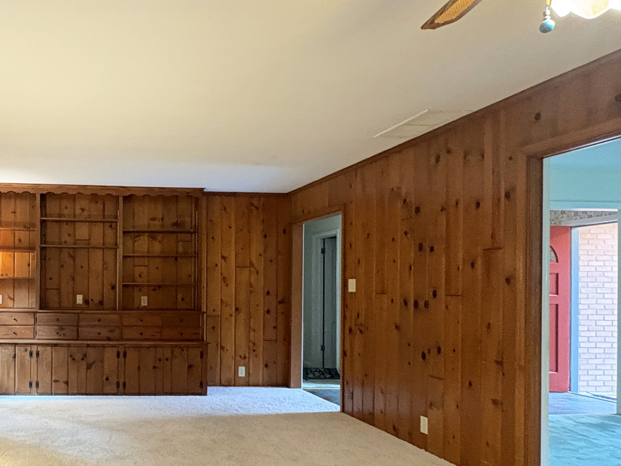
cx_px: 104
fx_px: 556
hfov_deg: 53.5
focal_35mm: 31
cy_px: 286
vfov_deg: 45.2
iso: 1000
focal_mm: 2.22
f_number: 2.2
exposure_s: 1/30
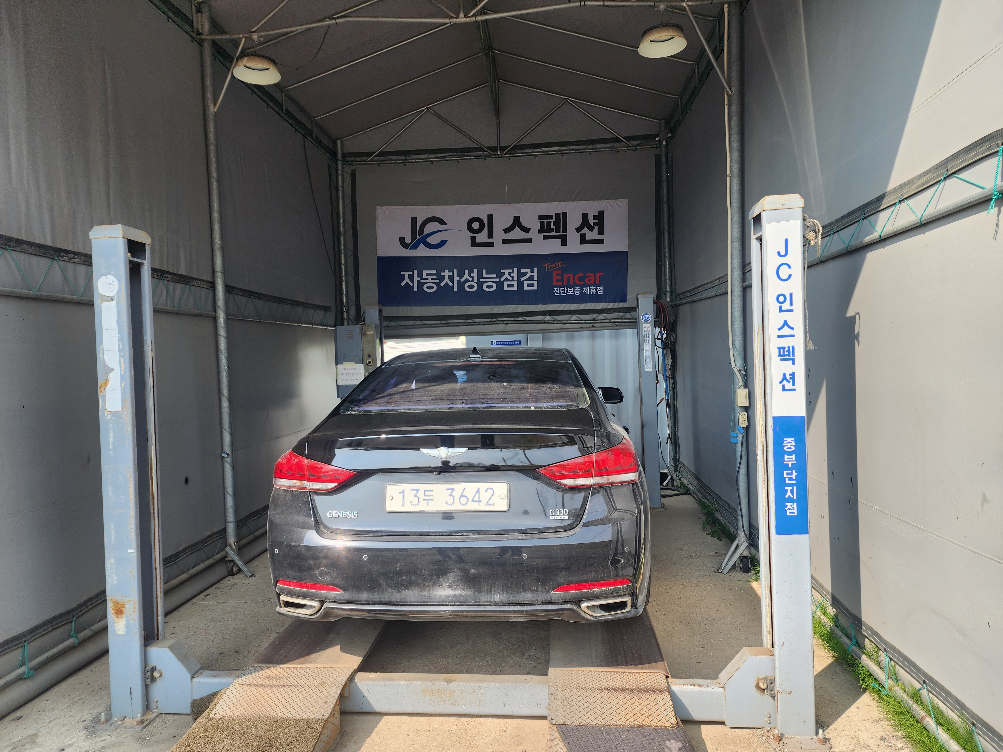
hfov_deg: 73.9
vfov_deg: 58.9
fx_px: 666
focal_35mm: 23
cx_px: 502
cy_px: 376
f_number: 1.8
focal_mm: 6.4
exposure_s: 1/254
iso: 12
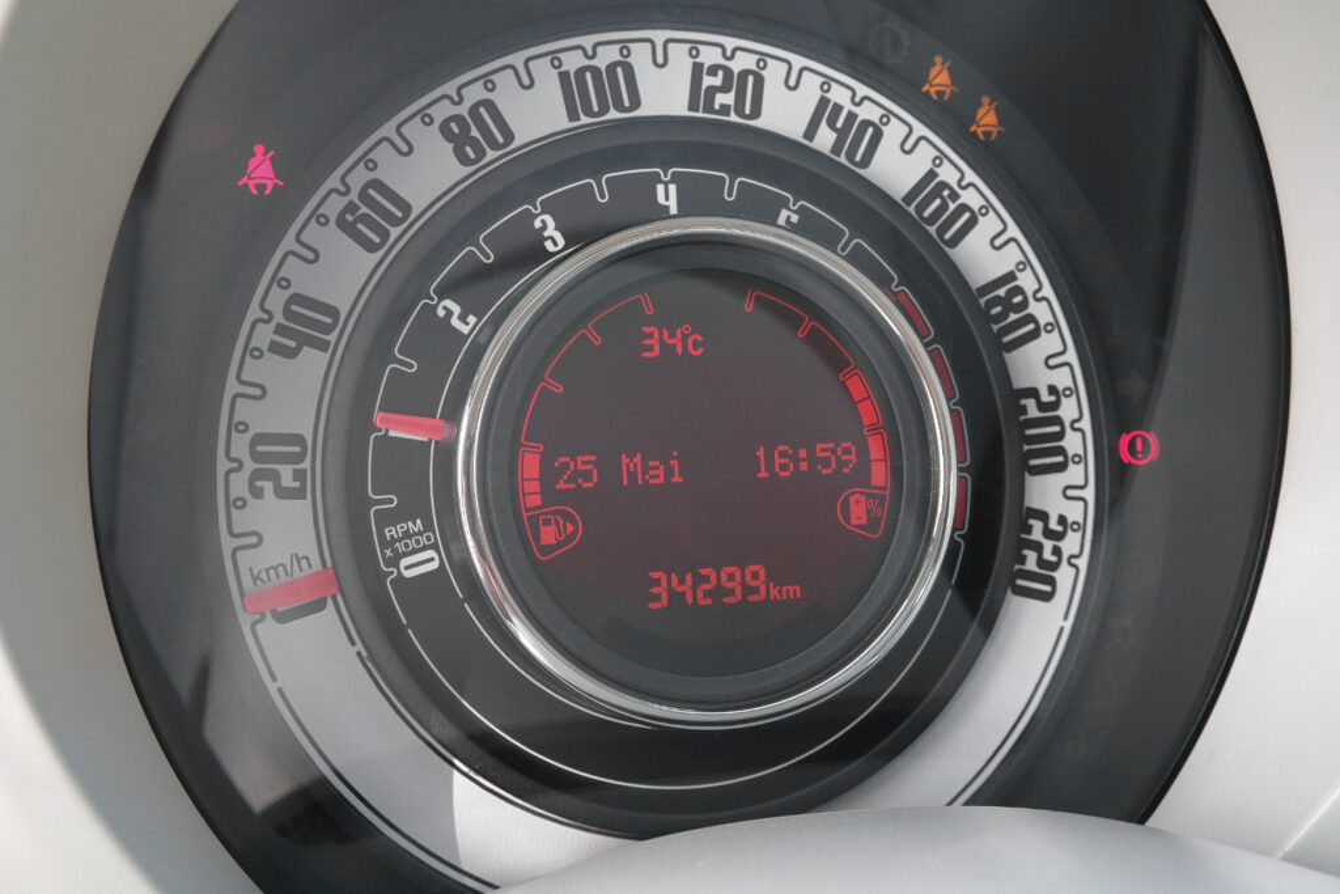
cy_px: 447
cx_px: 670
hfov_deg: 45.4
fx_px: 1601
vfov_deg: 31.2
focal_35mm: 43
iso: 500
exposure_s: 1/100
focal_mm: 28.8
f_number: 9
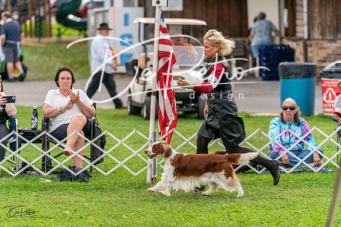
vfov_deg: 7.0
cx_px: 170
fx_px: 1866
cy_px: 114
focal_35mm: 197
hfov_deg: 10.4
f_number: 3.5
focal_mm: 197
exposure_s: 1/1250
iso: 320
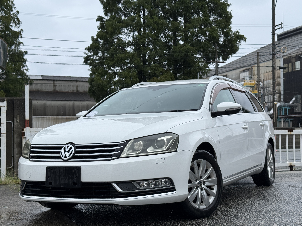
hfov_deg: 36.8
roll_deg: +0.7
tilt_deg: +2.7
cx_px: 145
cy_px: 121
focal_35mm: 52
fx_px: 454
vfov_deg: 28.0
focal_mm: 6.76
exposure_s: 1/1456
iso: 80
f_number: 1.78
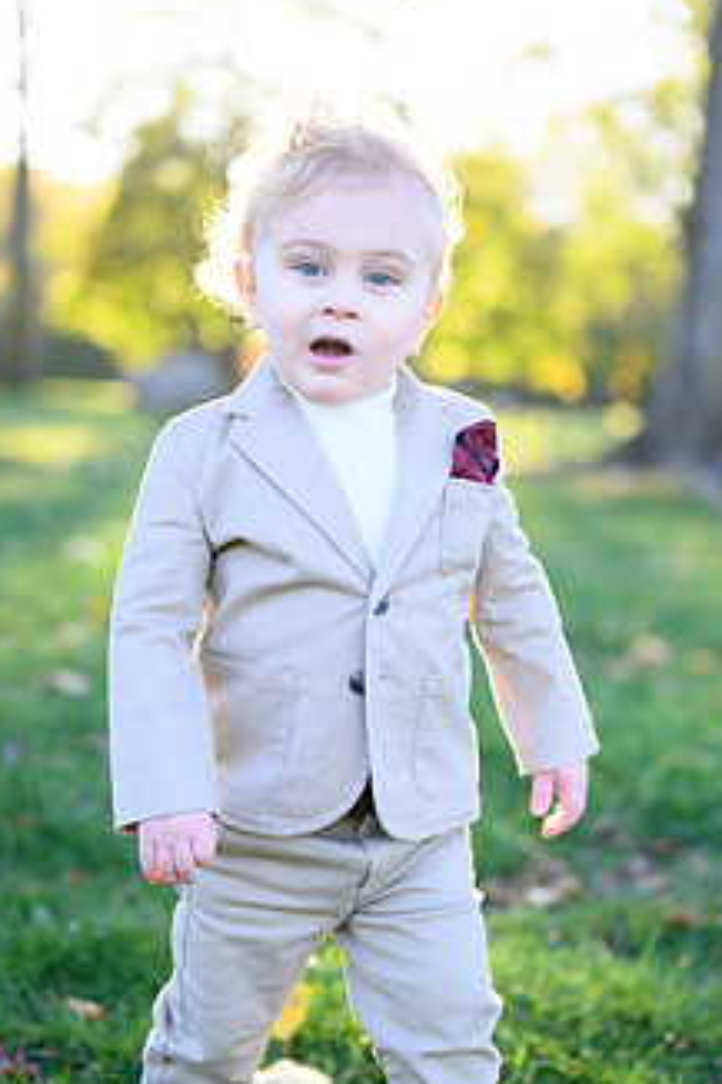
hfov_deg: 19.7
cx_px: 408
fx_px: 2078
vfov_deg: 29.2
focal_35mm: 69
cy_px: 625
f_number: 2
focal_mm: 50
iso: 320
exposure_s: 1/800
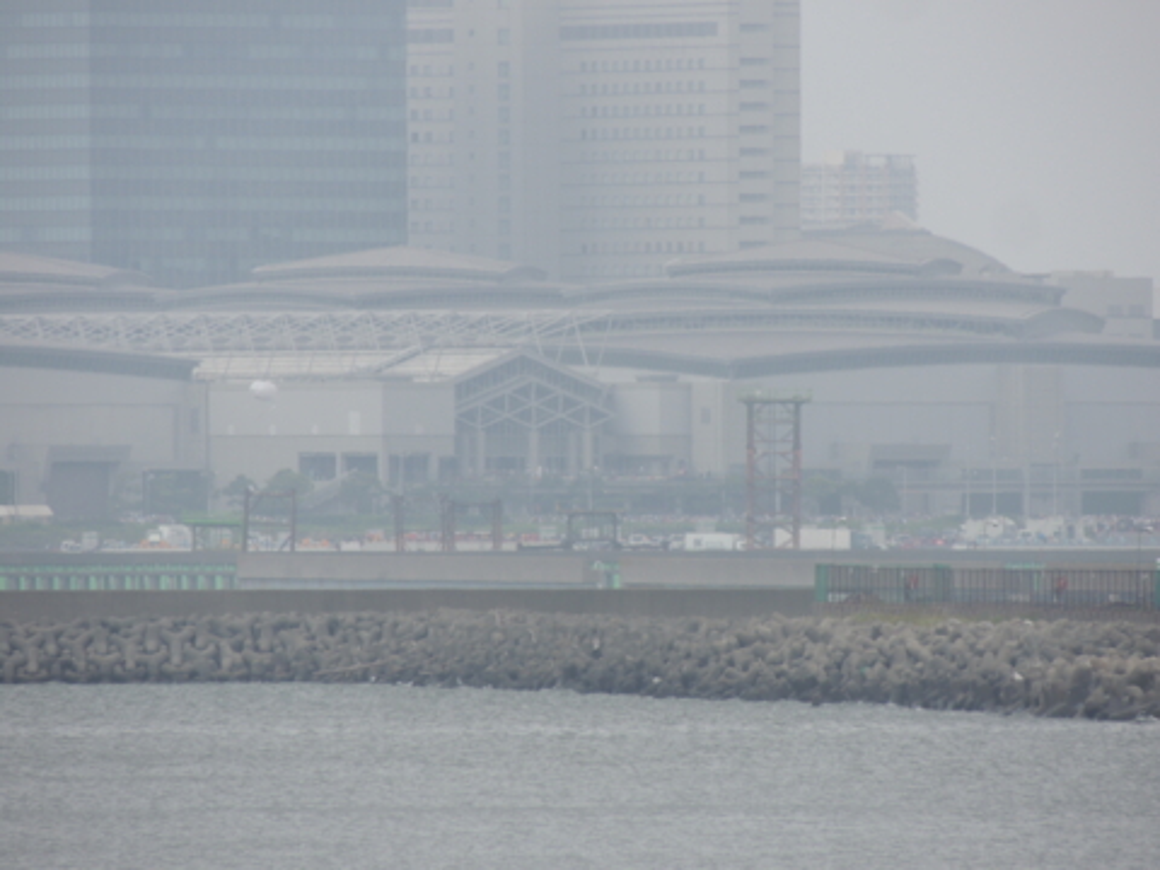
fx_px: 26808
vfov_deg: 1.9
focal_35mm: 800
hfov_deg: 2.5
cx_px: 580
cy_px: 435
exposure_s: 1/160
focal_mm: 142.6
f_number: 7.4
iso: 100
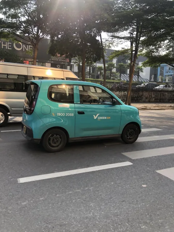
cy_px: 116
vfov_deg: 63.4
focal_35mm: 28
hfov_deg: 49.7
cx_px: 87
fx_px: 188
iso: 20
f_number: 1.8
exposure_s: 1/747
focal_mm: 4
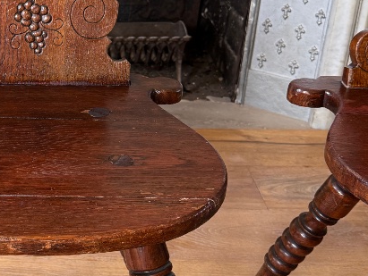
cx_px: 19
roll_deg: +0.2
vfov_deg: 21.0
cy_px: 129
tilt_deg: -27.0
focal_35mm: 70
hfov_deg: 26.6
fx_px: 745
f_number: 1.78
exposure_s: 1/106
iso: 200
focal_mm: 6.76
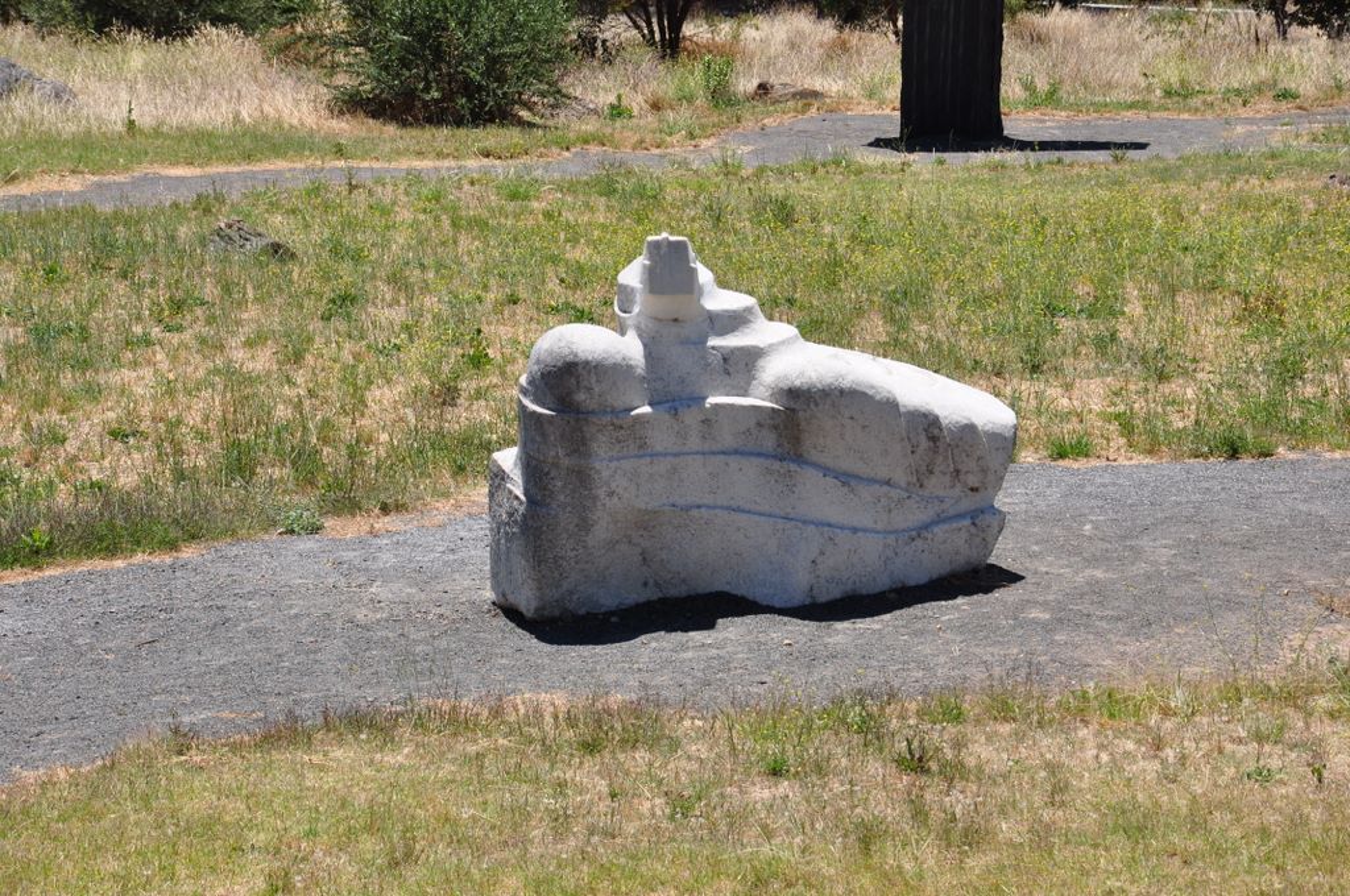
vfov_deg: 8.7
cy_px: 448
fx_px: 5899
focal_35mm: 158
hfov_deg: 13.1
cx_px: 675
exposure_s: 1/400
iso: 200
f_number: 11
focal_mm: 105
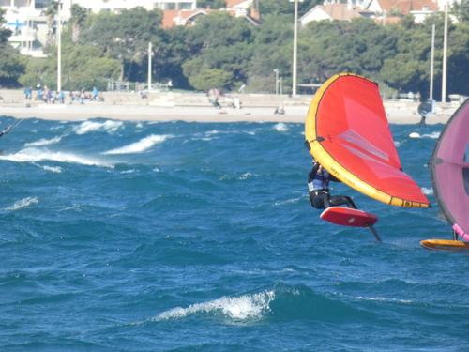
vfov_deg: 1.2
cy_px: 176
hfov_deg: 1.7
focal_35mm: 1200
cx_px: 234
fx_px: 16258
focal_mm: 215
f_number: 5.9
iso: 400
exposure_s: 1/1000
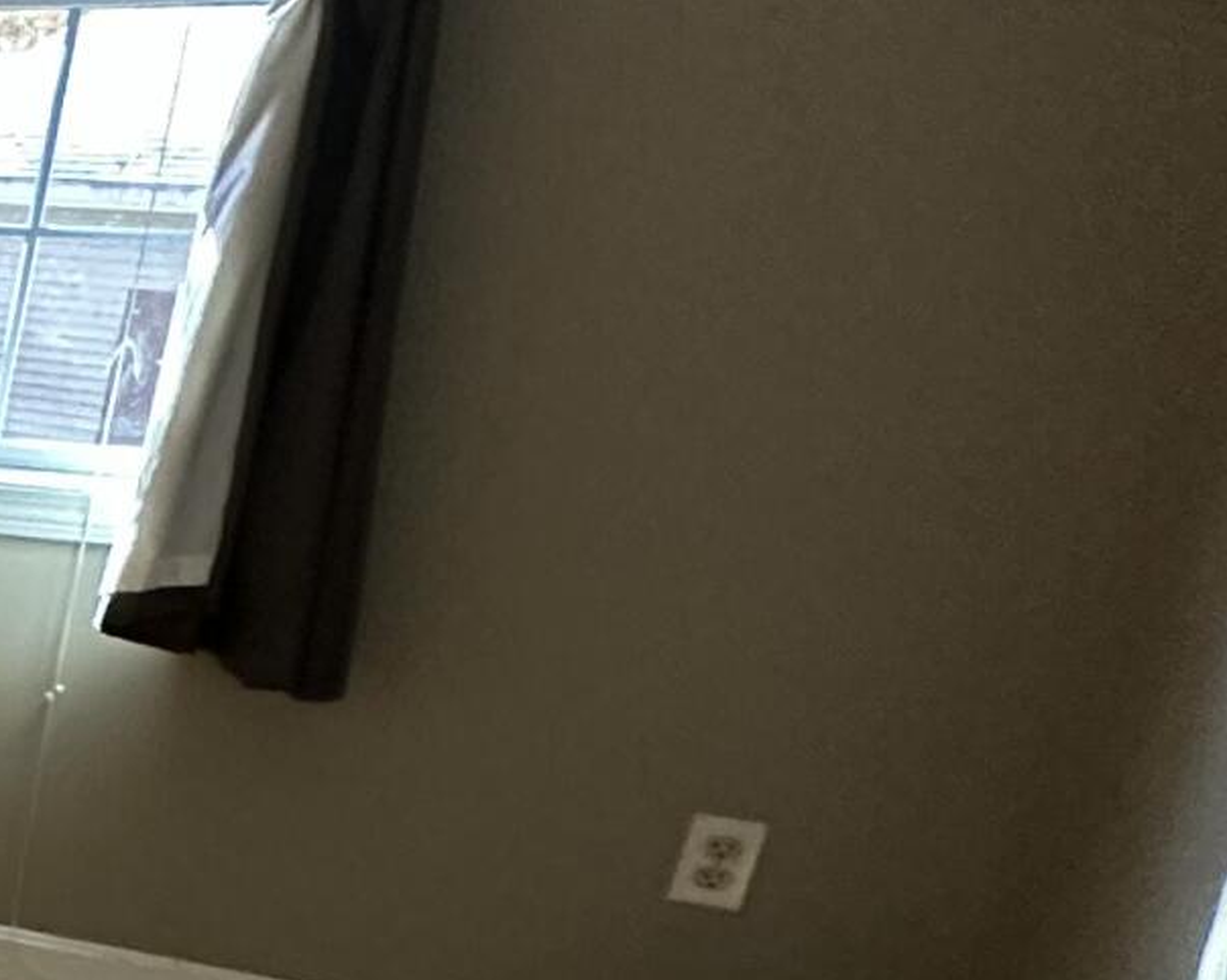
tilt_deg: -19.7
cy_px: 915
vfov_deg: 21.9
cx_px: -1546
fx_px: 2469
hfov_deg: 16.3
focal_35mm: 68
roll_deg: +1.2
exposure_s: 1/91
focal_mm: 2.22
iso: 400
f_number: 2.2
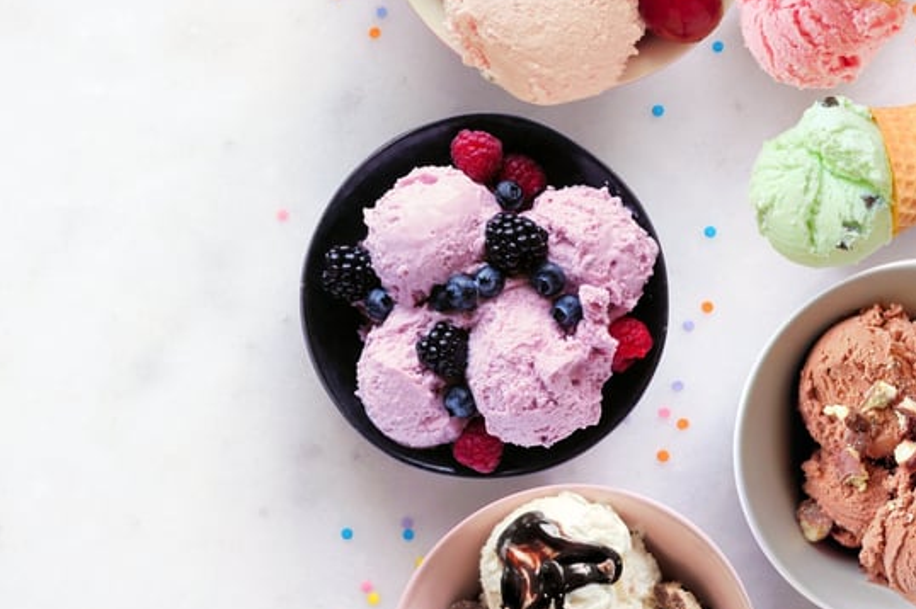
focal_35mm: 60
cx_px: 272
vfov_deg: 22.6
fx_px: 1526
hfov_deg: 33.0
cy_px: 280
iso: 100
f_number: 13
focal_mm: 28
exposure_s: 8
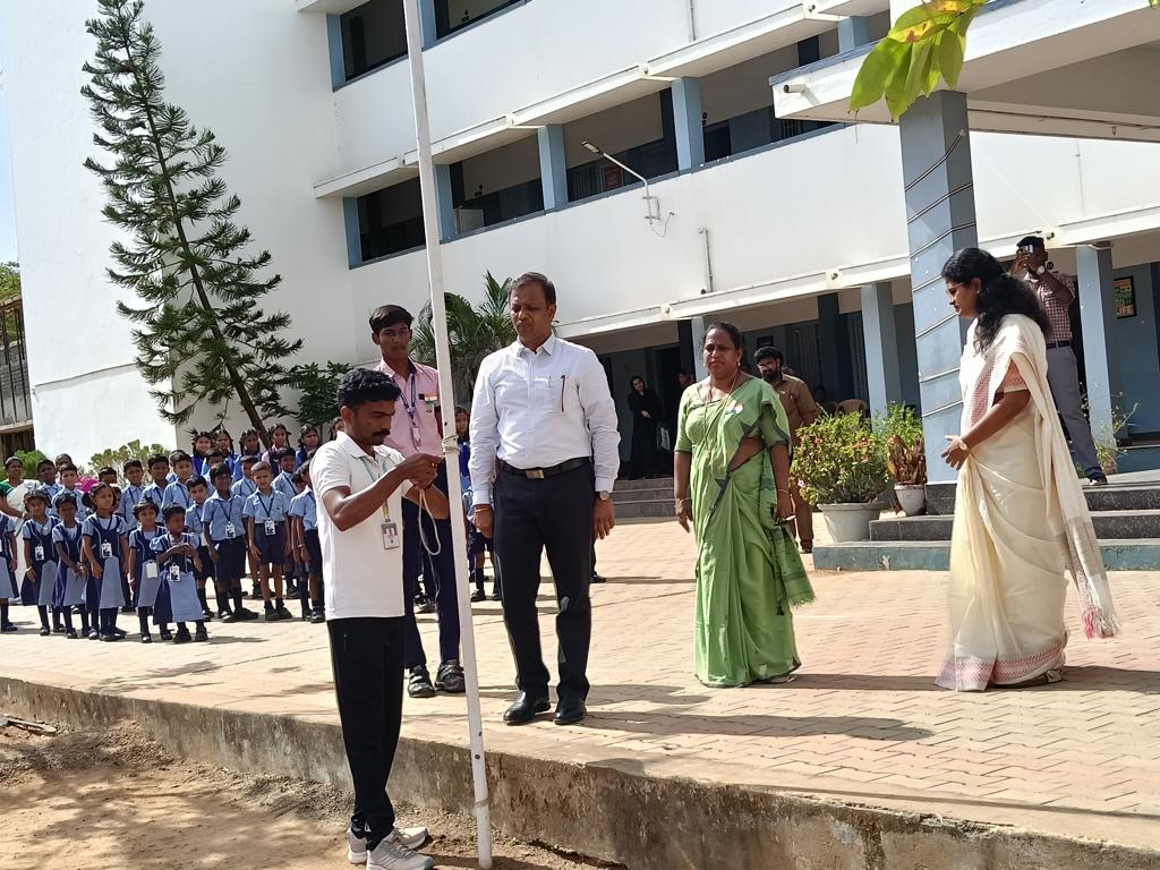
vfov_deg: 30.9
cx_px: 580
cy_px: 435
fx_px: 1575
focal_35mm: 47
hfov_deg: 40.4
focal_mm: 3.98
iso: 50
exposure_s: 1/439
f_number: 1.8
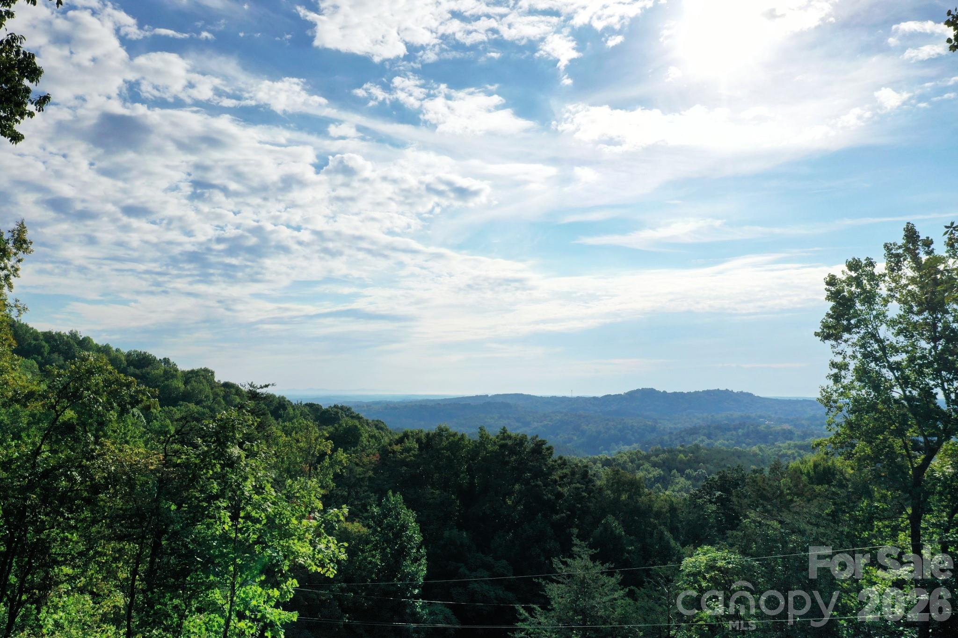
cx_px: 479
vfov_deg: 46.4
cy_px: 319
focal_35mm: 28
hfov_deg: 65.5
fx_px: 745
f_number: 5.6
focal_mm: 10.26
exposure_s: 1/1600
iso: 100
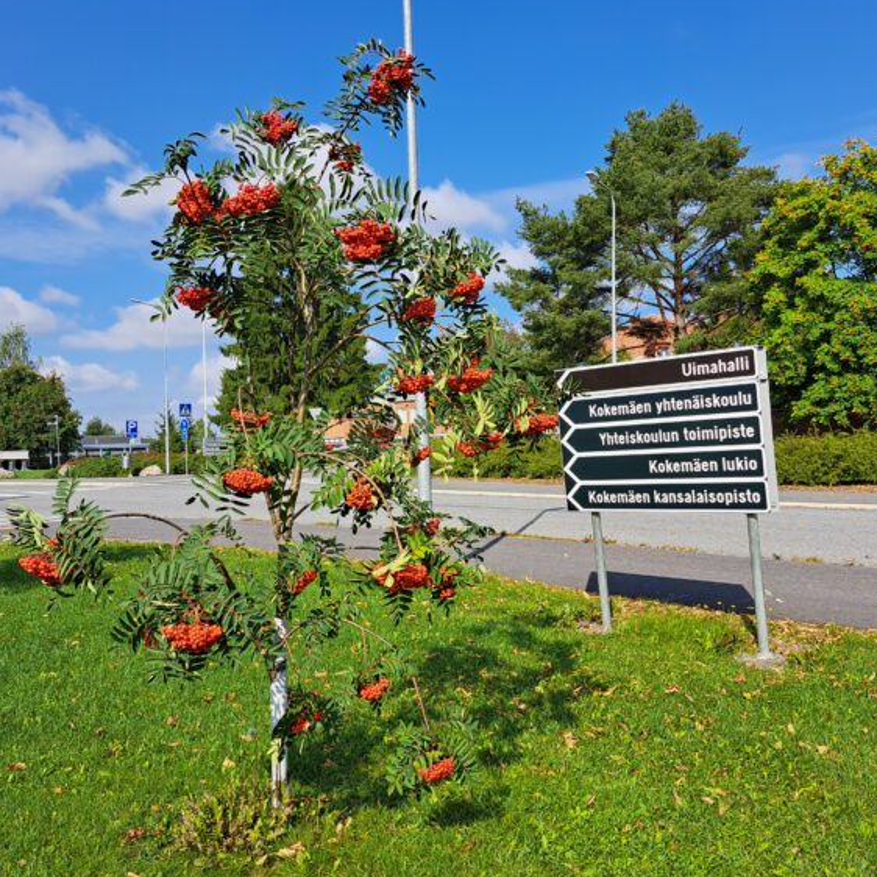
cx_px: 424
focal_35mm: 29
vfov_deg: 55.6
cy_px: 431
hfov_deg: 55.6
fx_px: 831
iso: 50
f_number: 1.8
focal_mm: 5.23
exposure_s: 1/1399
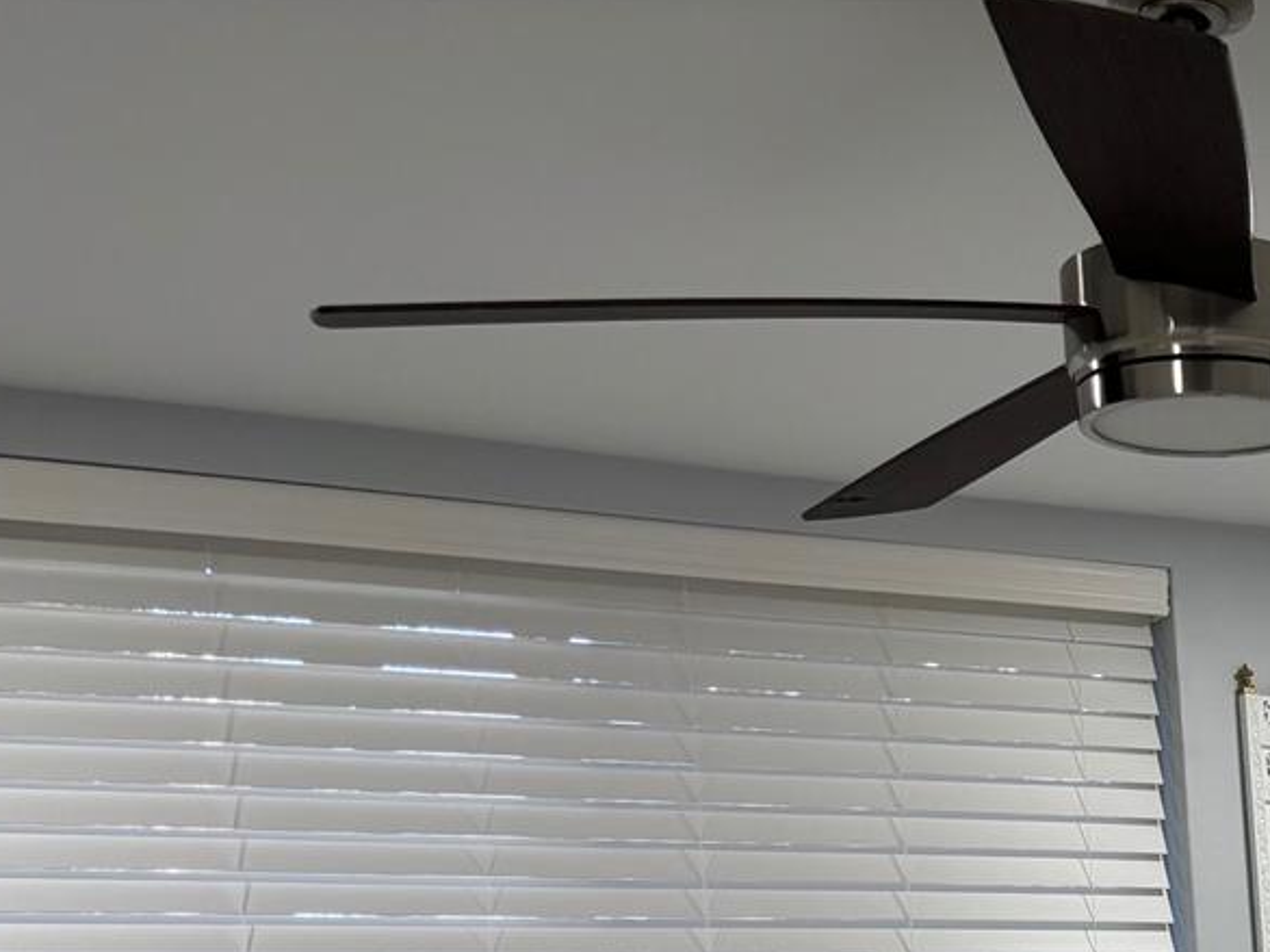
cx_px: 1708
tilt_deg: -3.4
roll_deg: +3.0
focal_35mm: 71
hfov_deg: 23.7
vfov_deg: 19.0
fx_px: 2604
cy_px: 1288
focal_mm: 5.96
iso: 100
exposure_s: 1/120
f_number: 1.6
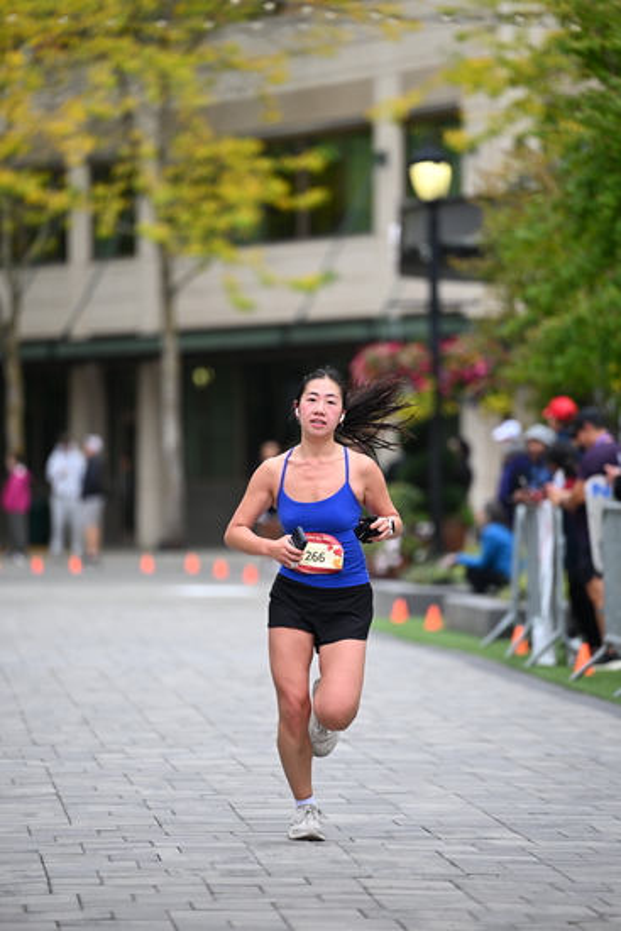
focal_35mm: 200
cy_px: 466
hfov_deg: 6.9
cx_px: 310
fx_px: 5171
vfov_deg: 10.3
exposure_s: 1/2000
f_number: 2.8
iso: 640
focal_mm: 200
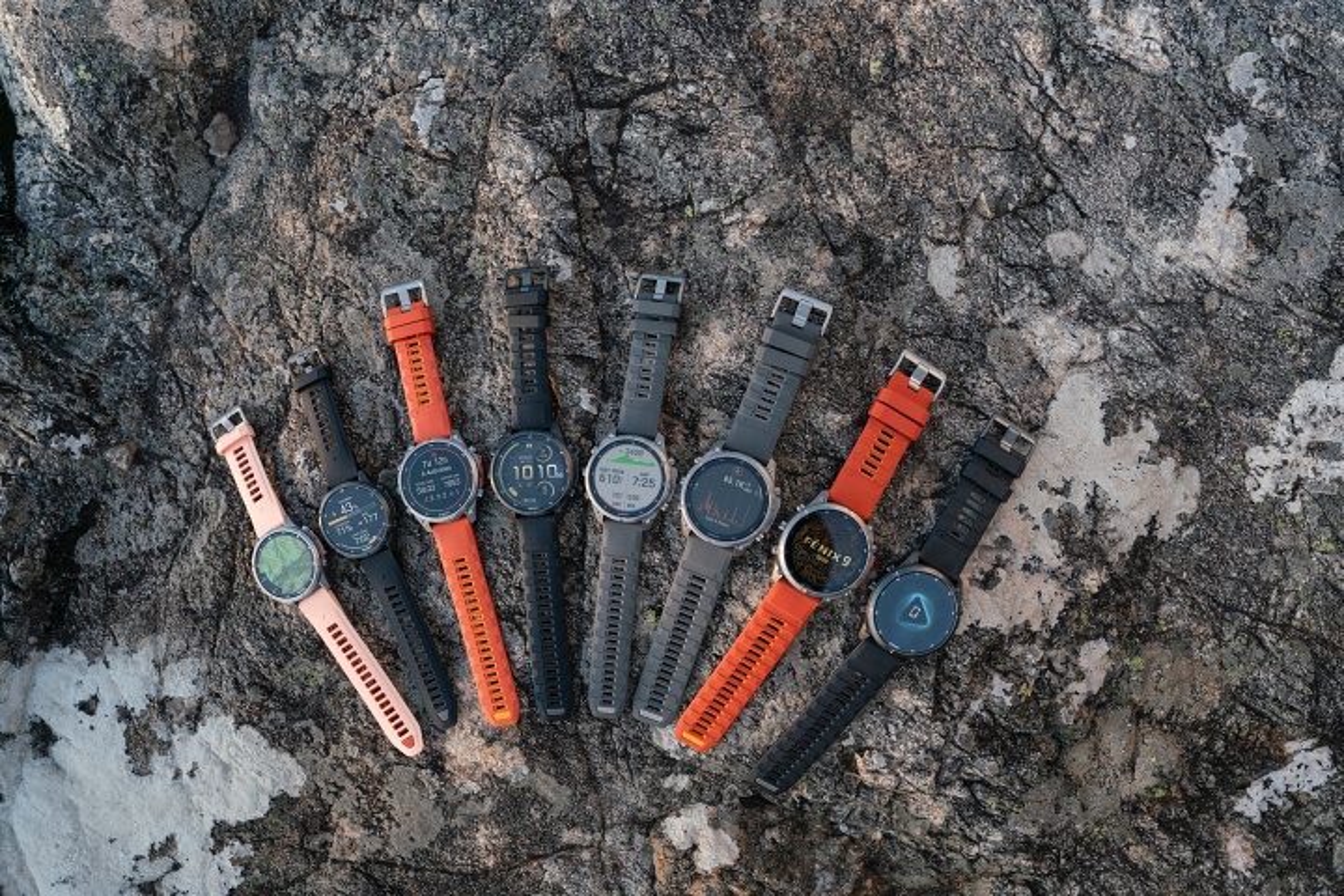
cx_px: 672
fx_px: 1344
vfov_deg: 36.9
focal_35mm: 36
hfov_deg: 53.1
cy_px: 448
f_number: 5
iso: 1250
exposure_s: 1/320
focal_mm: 36
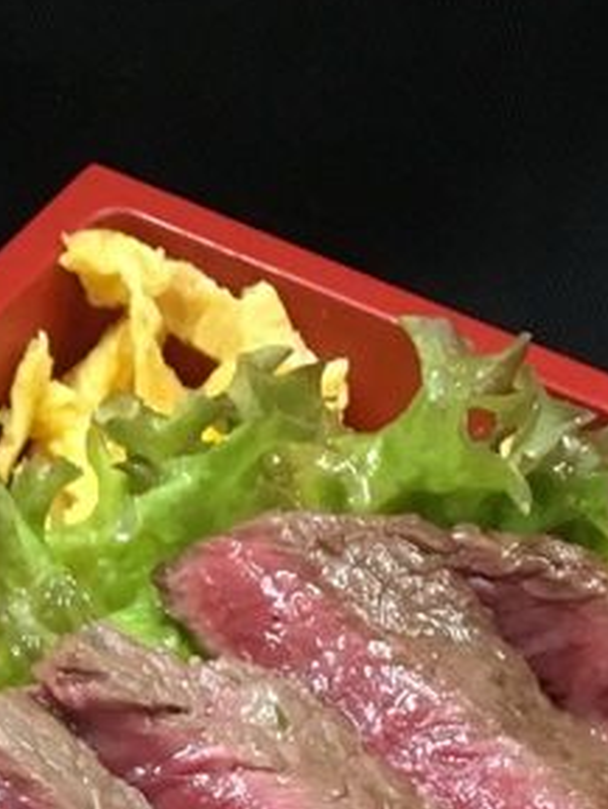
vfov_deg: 15.9
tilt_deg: -56.1
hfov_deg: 13.2
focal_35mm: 109
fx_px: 2551
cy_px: 1348
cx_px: -150
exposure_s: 1/30
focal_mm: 4.15
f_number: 2.2
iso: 200
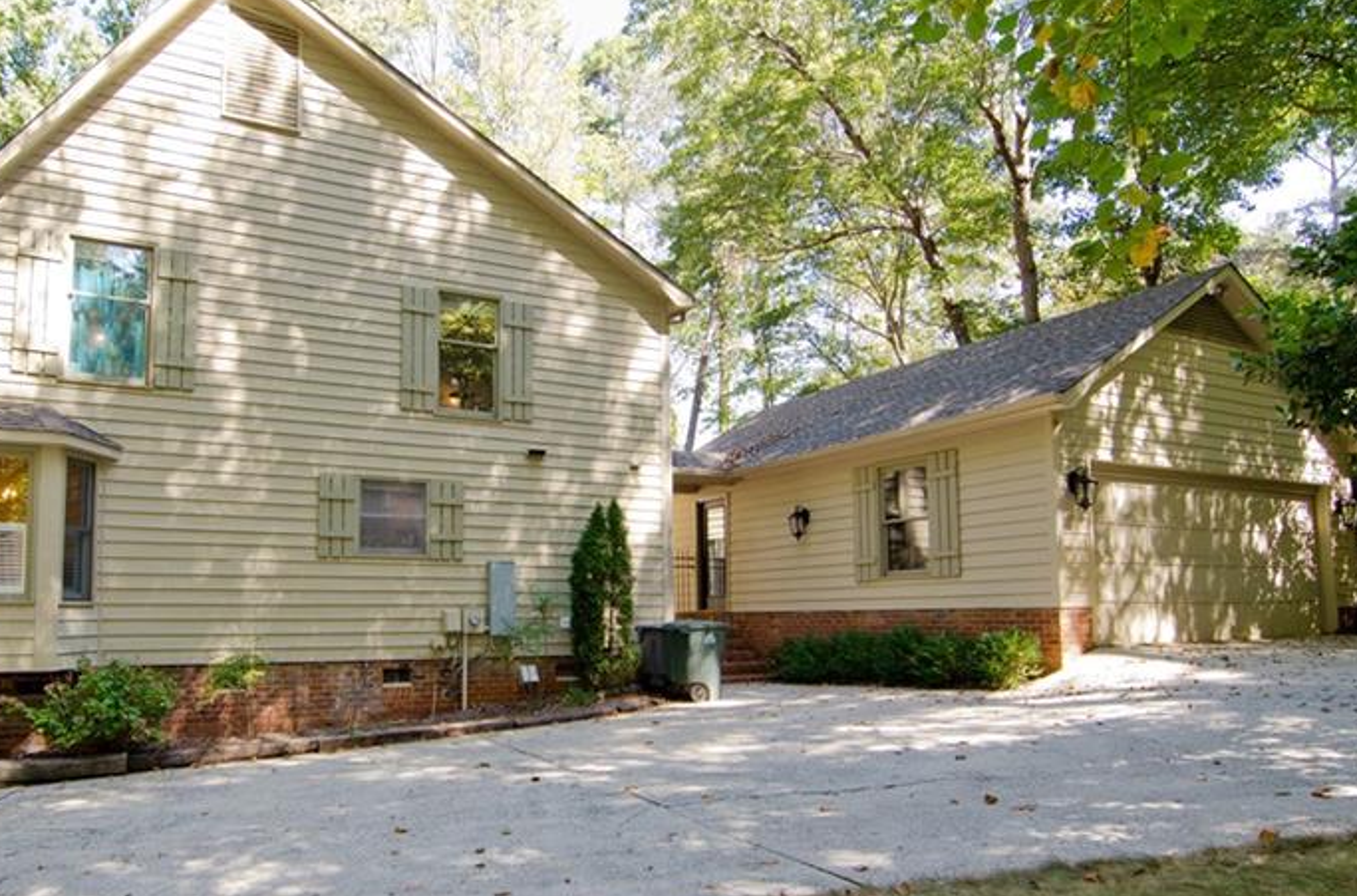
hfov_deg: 71.8
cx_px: 574
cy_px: 535
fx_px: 930
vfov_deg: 51.1
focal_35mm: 25
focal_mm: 11
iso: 1000
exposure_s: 1/250
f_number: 5
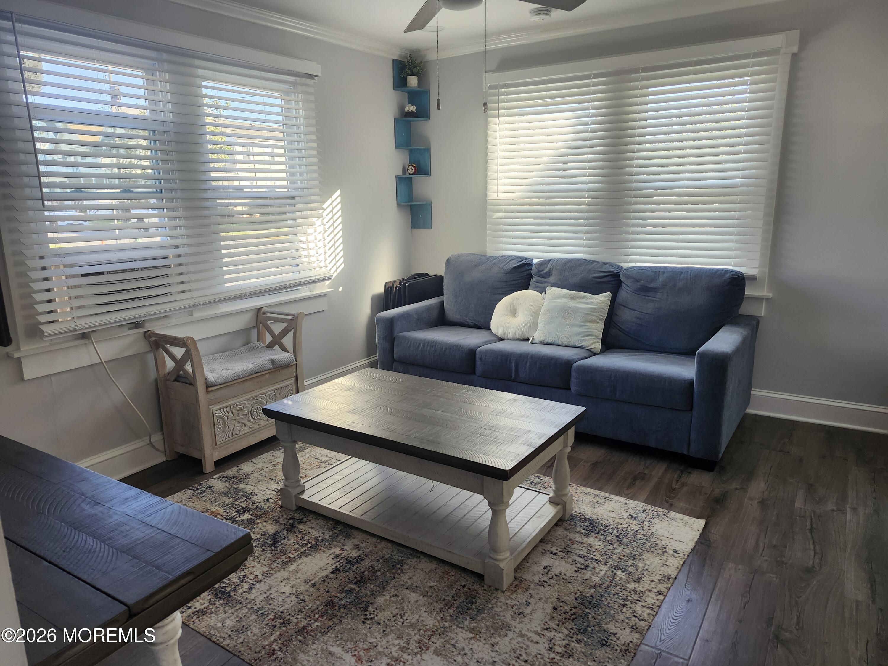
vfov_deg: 58.9
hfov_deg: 73.9
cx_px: 444
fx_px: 590
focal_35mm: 23
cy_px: 333
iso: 160
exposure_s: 1/180
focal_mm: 5.54
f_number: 1.8
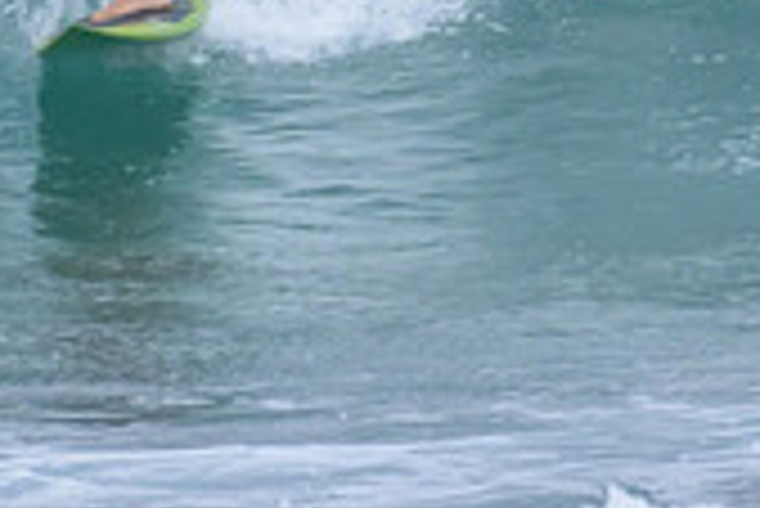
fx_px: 65224
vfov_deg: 0.4
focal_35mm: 3087
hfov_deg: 0.7
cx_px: 247
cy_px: -128
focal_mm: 900
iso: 2500
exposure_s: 1/2000
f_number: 11
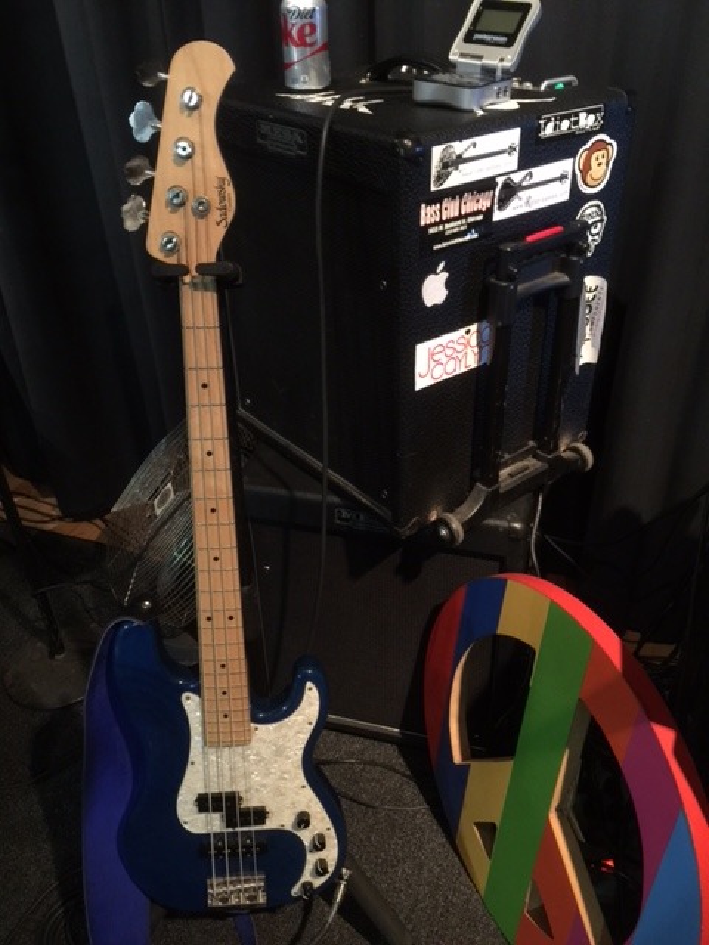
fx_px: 792
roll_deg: +2.1
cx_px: 354
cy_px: 472
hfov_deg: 48.2
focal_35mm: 29
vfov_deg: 61.7
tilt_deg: -34.8
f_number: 2.2
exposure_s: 1/4
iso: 100
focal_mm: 4.15
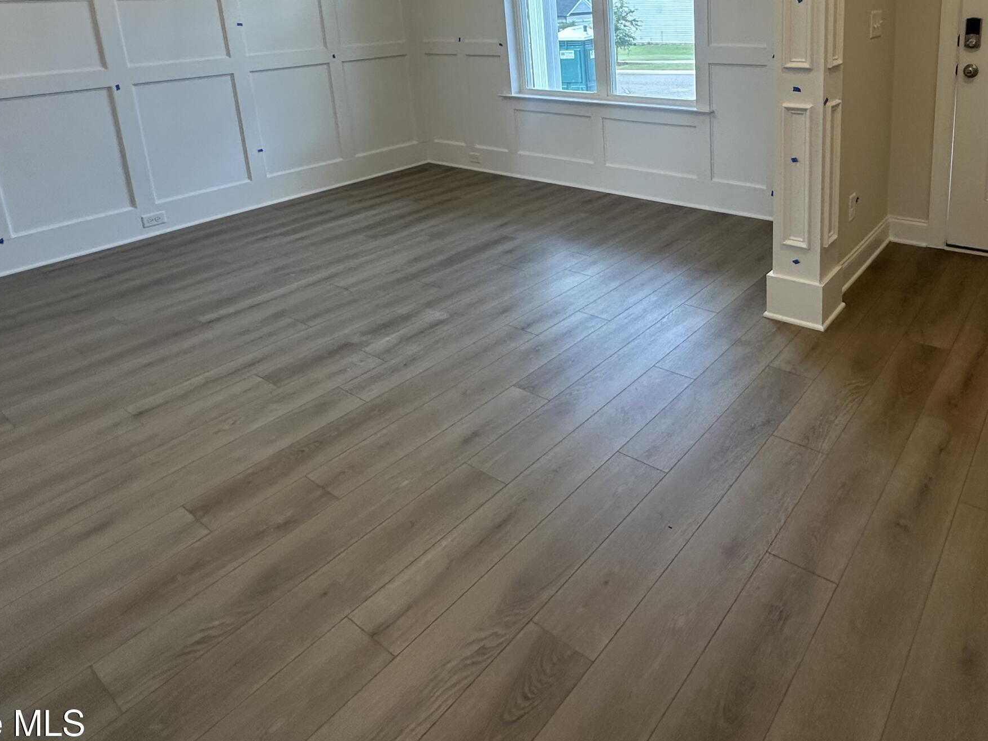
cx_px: 661
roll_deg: +2.1
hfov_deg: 69.5
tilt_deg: -12.1
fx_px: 685
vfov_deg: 53.0
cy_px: 147
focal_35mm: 24
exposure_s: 1/120
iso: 125
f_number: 2.2
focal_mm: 2.22
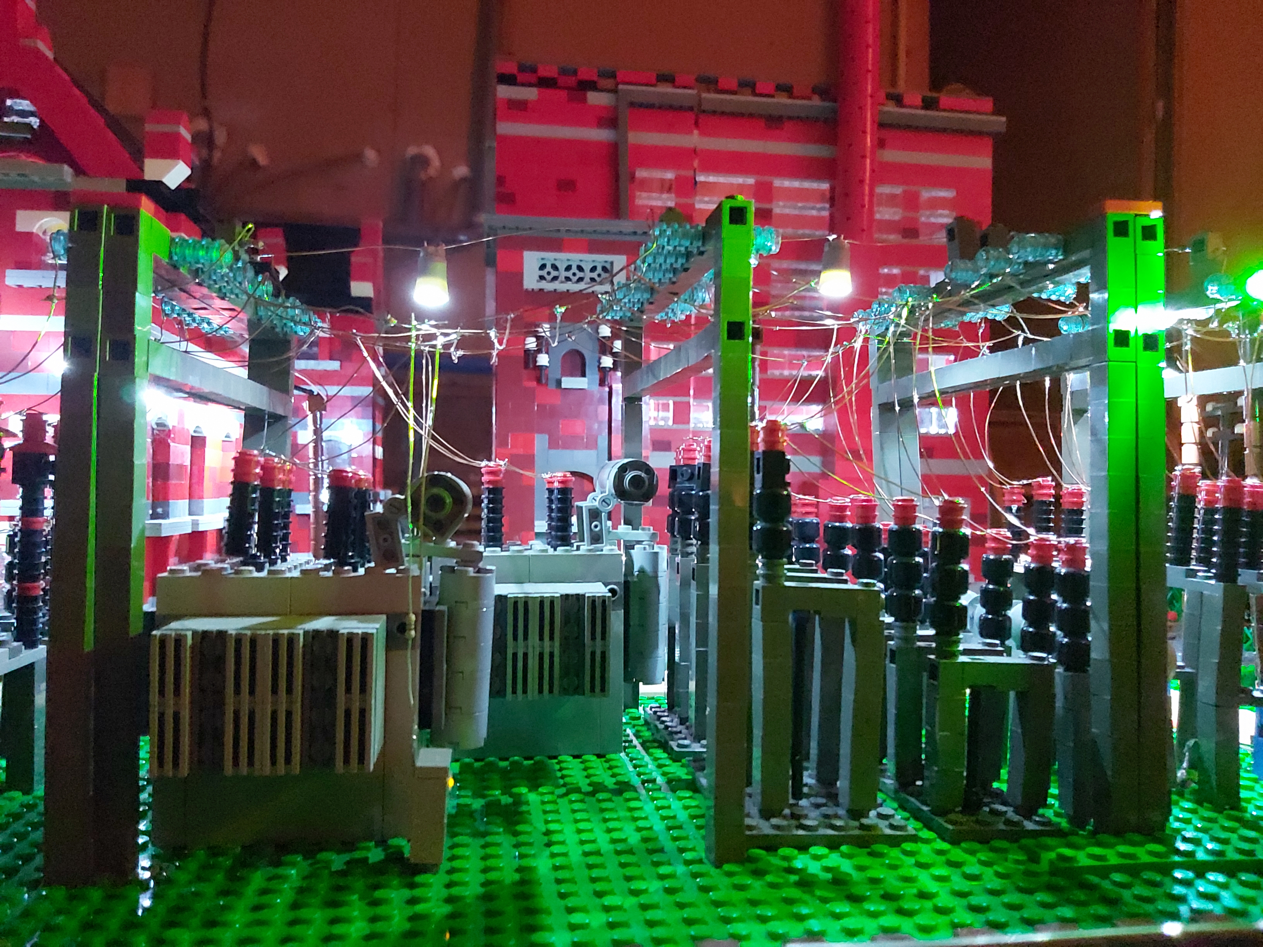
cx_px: 632
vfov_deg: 53.1
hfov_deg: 67.3
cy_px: 474
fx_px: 949
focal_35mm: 26
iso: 2500
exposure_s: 1/10
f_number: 1.7
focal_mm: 3.92
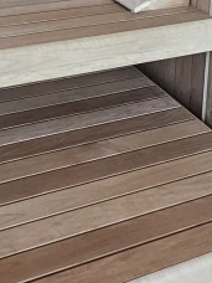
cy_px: -117
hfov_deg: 25.3
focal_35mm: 57
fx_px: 465
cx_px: 52
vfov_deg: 26.6
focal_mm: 1.74
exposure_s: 1/70.9
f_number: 2.2
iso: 80
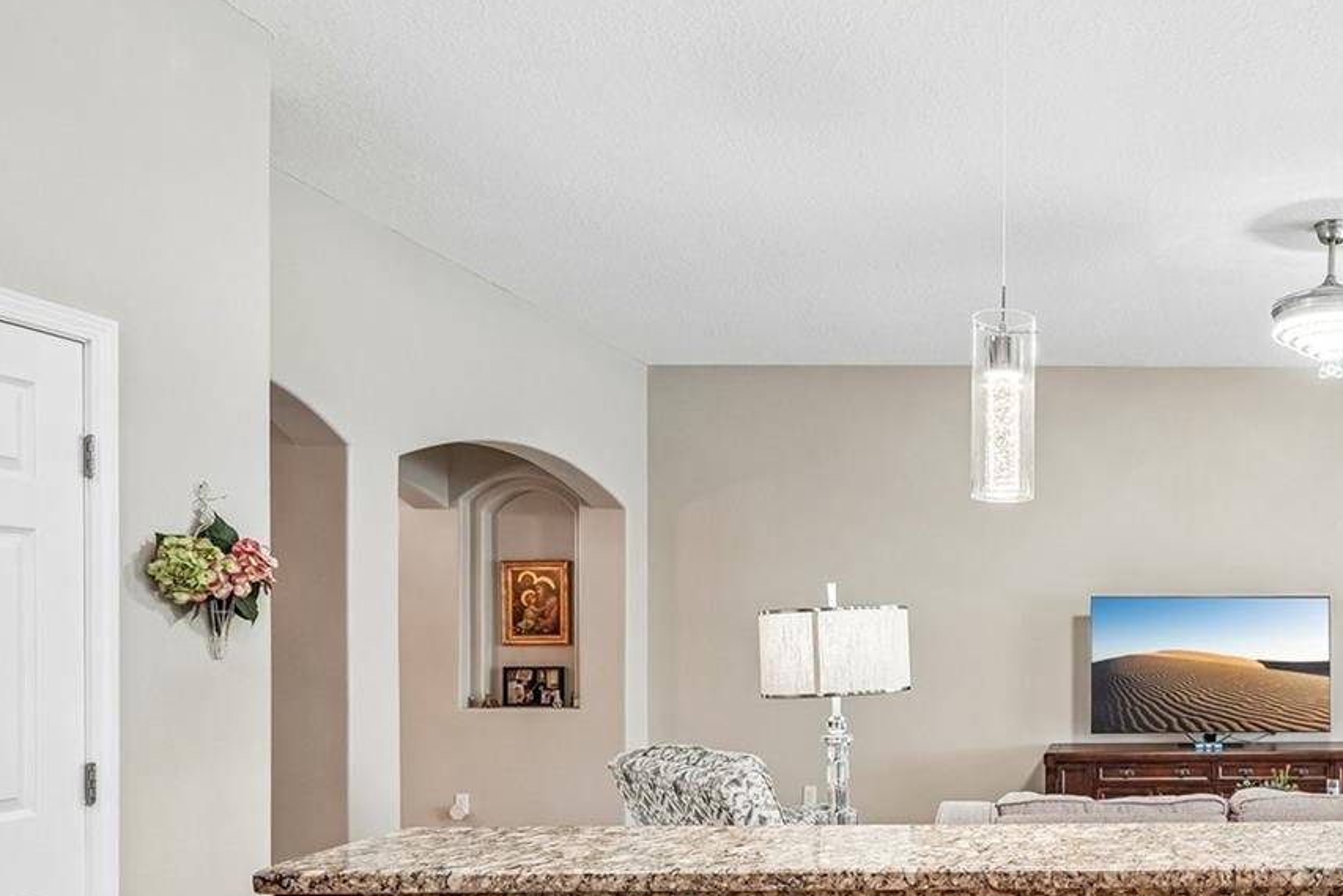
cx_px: 1157
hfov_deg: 55.4
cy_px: 646
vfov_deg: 42.6
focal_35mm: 30
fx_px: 1119
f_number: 8
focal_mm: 16
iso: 400
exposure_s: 1/10
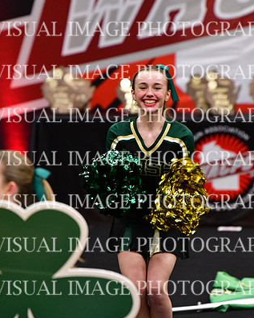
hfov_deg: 3.8
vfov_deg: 4.7
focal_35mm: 412
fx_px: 3870
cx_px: 131
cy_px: 180
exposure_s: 1/500
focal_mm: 200
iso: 4000
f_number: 3.5
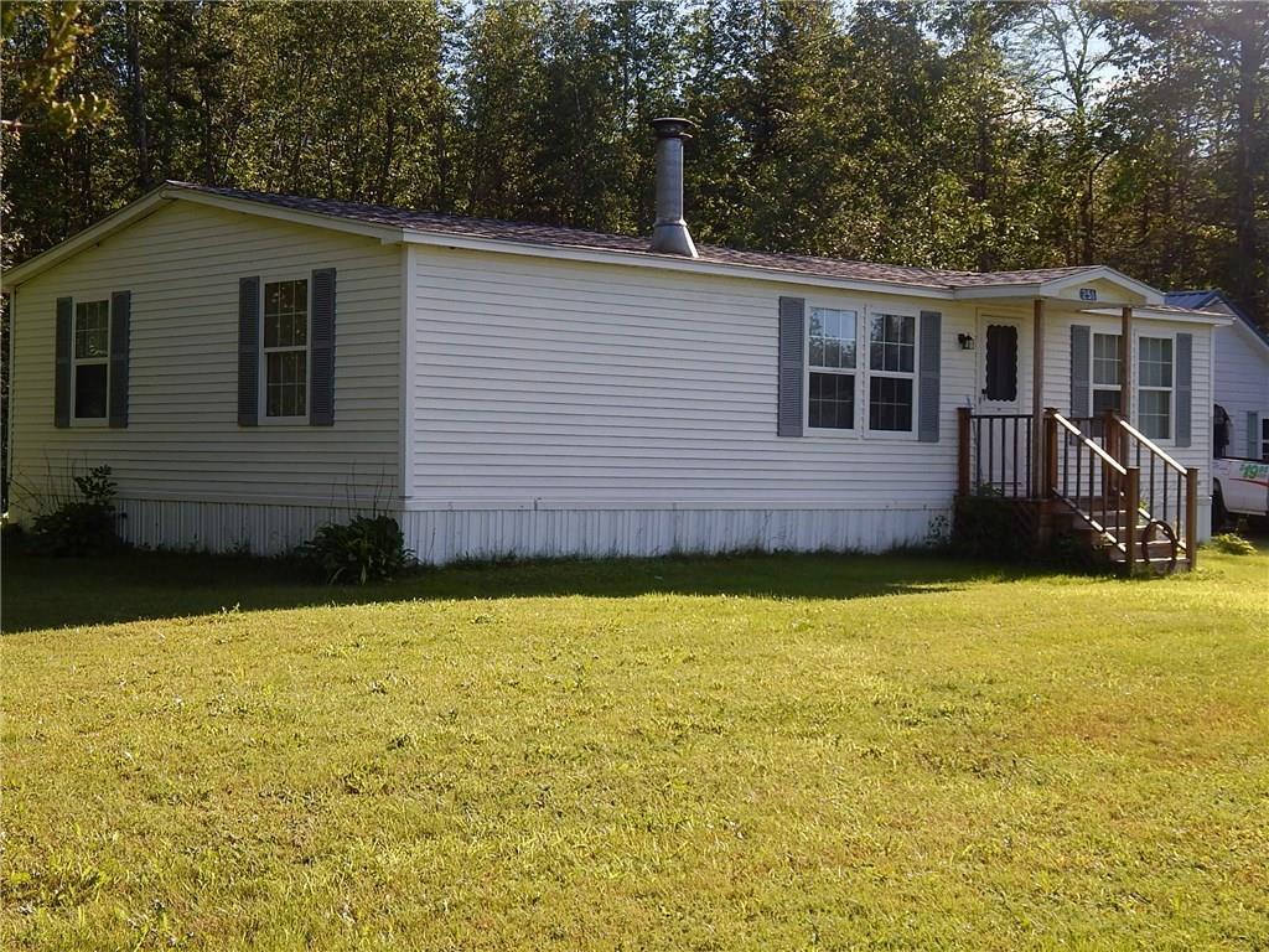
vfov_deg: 26.6
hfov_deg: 34.9
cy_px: 476
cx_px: 634
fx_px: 2016
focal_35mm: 55
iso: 125
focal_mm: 9.7
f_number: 3.8
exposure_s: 1/640
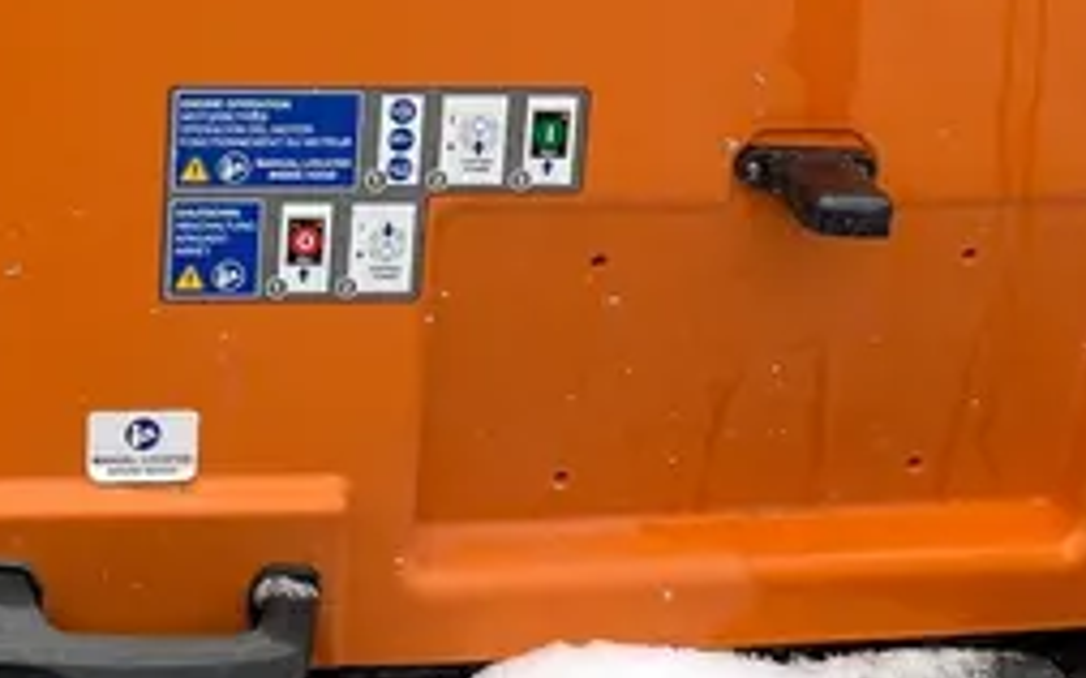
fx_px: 2367
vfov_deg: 15.2
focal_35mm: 80
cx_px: -26
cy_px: -303
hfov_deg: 24.5
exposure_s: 1/549
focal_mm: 4.25
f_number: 1.8
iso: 32
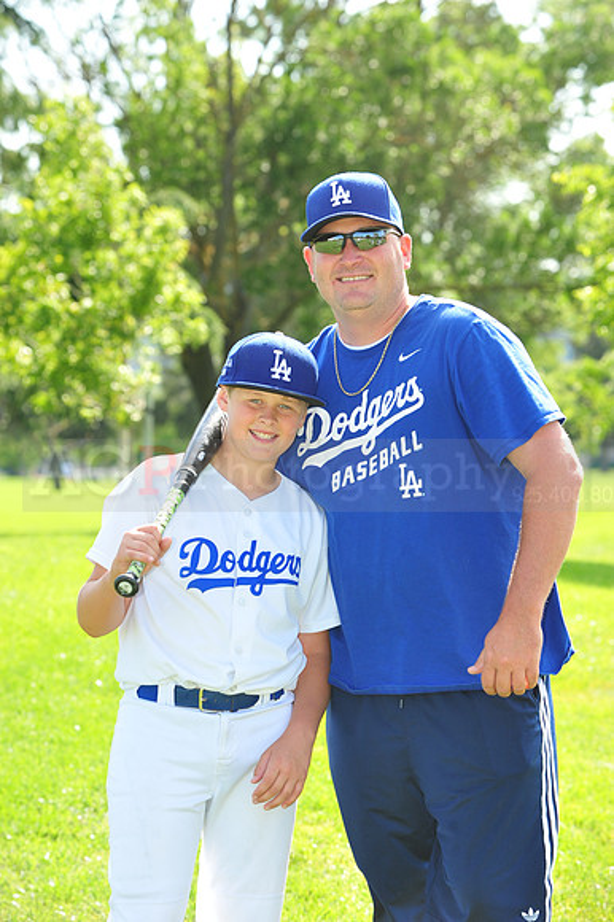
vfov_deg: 17.1
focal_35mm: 120
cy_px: 461
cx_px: 307
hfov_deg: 11.4
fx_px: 3073
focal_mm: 120
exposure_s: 1/250
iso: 320
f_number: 7.1
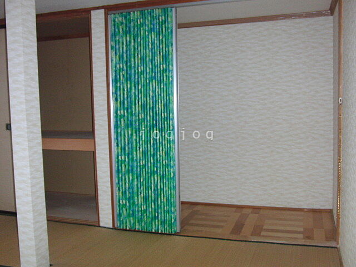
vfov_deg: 38.7
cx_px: 178
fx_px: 381
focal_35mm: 37
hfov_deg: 50.1
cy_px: 134
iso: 400
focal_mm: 6.42
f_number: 3.6
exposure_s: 1/15
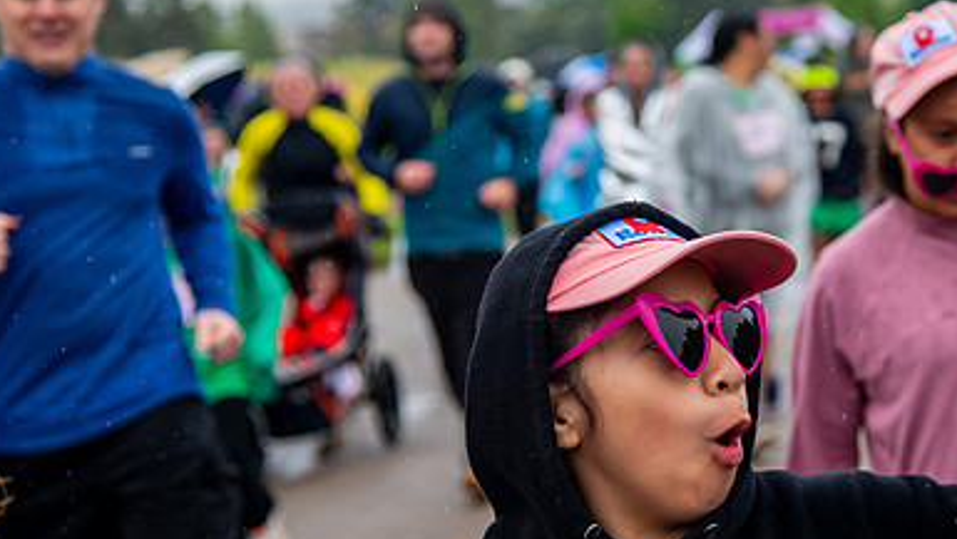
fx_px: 2640
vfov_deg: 11.7
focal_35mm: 104
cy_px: 291
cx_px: 609
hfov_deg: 20.5
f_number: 4
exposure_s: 1/1600
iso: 1600
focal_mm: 66
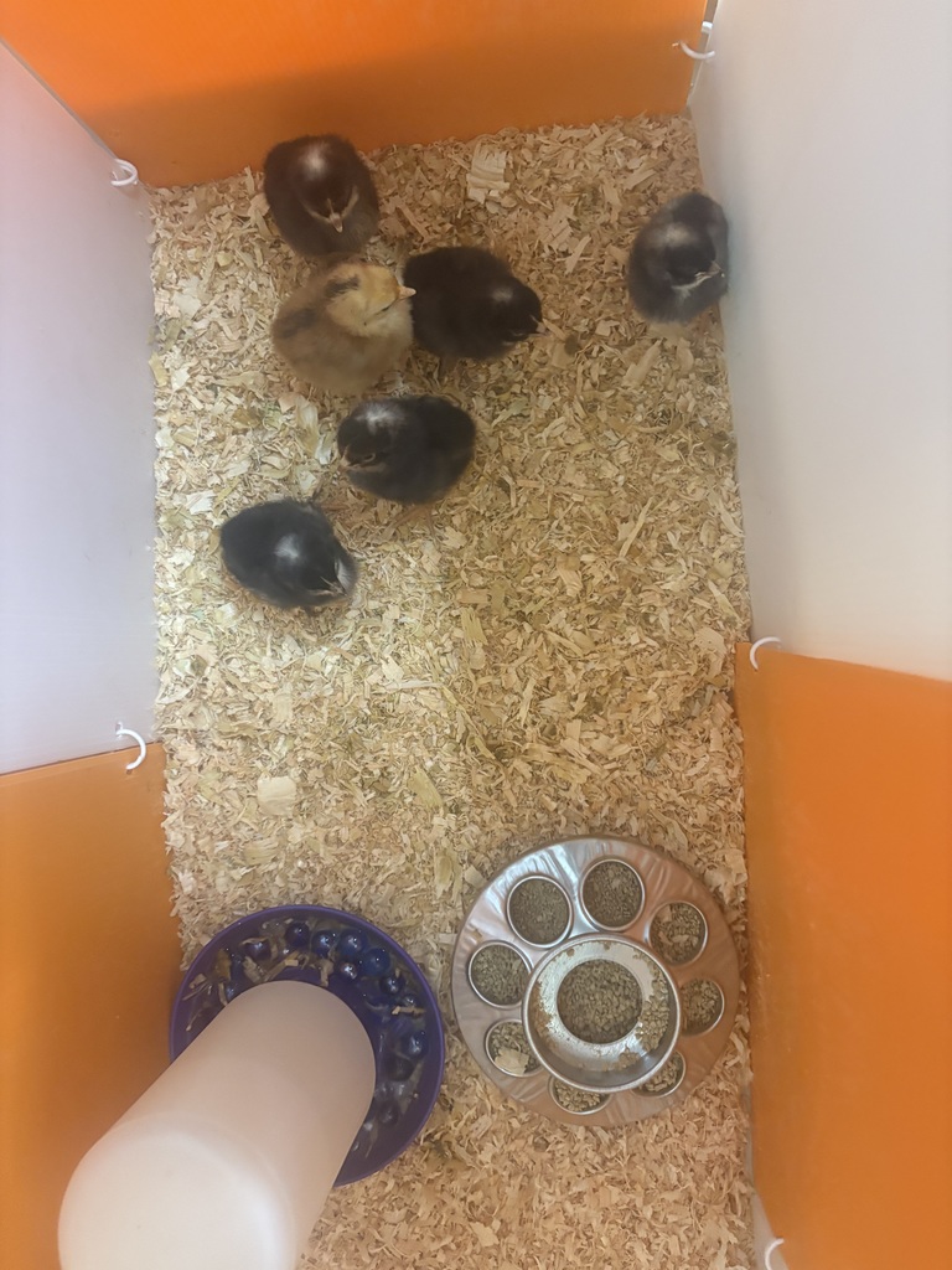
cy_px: 635
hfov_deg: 53.1
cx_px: 476
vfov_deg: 67.3
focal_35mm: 26
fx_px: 953
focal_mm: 5.96
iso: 500
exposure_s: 1/30
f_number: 1.6
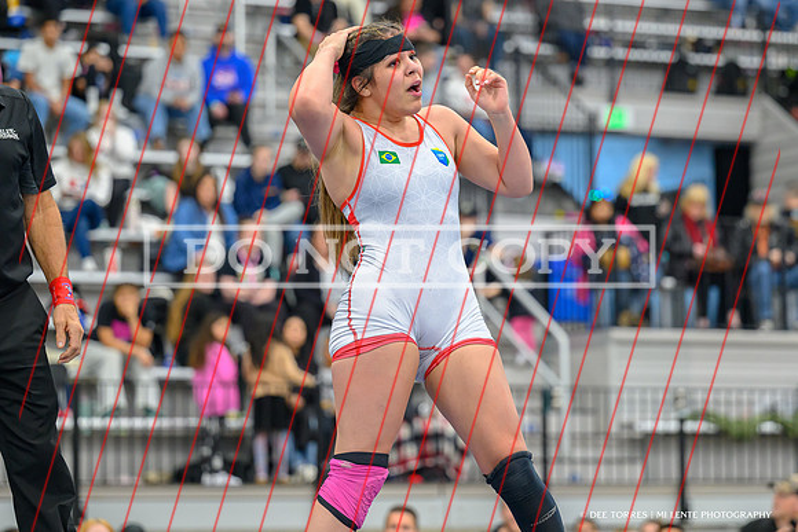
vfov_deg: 9.7
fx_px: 3122
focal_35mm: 141
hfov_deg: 14.6
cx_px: 438
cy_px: 221
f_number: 2.8
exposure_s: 1/800
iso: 2500
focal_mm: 110
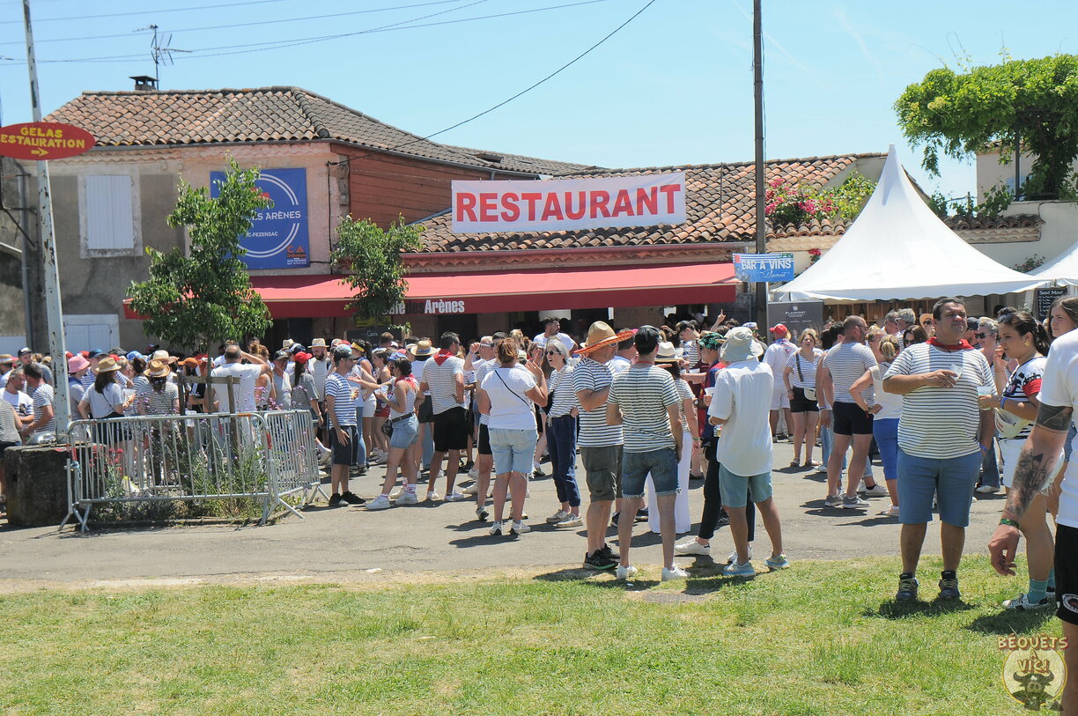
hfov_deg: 46.4
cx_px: 539
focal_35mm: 42
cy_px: 358
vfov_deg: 31.8
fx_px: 1256
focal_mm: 28
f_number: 9
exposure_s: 1/320
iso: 200
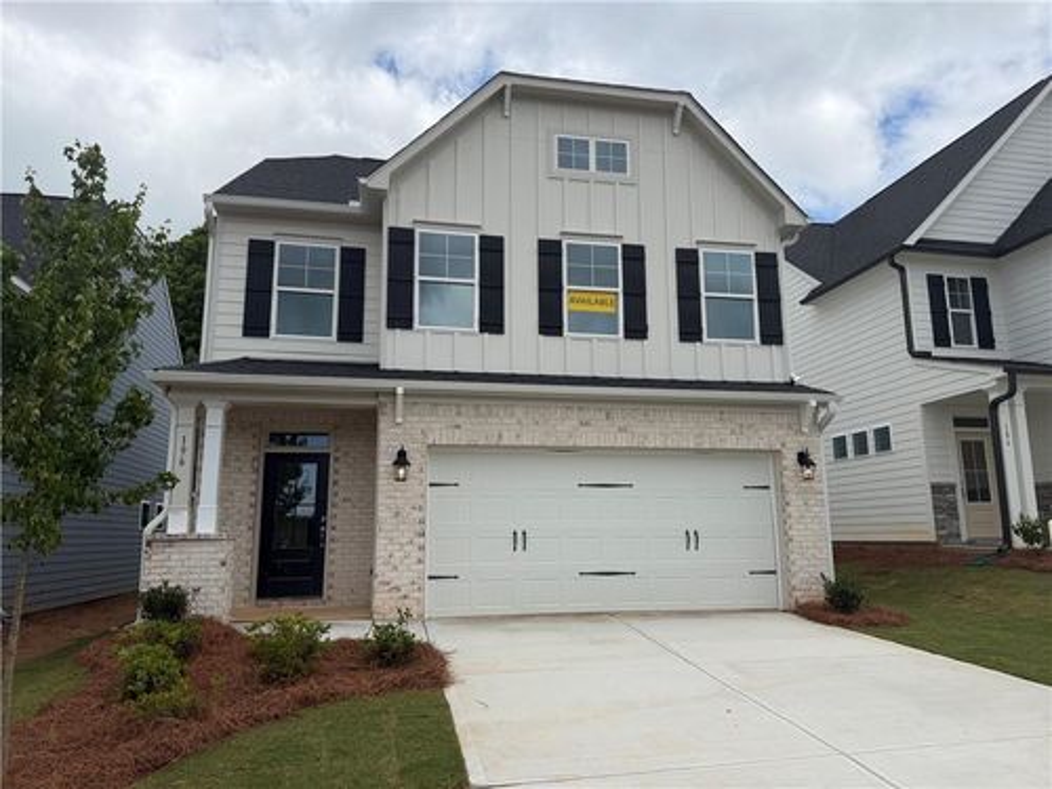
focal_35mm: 24
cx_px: 526
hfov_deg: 71.6
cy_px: 394
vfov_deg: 56.8
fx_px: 729
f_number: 1.78
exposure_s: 1/7353
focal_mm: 6.76
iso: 100
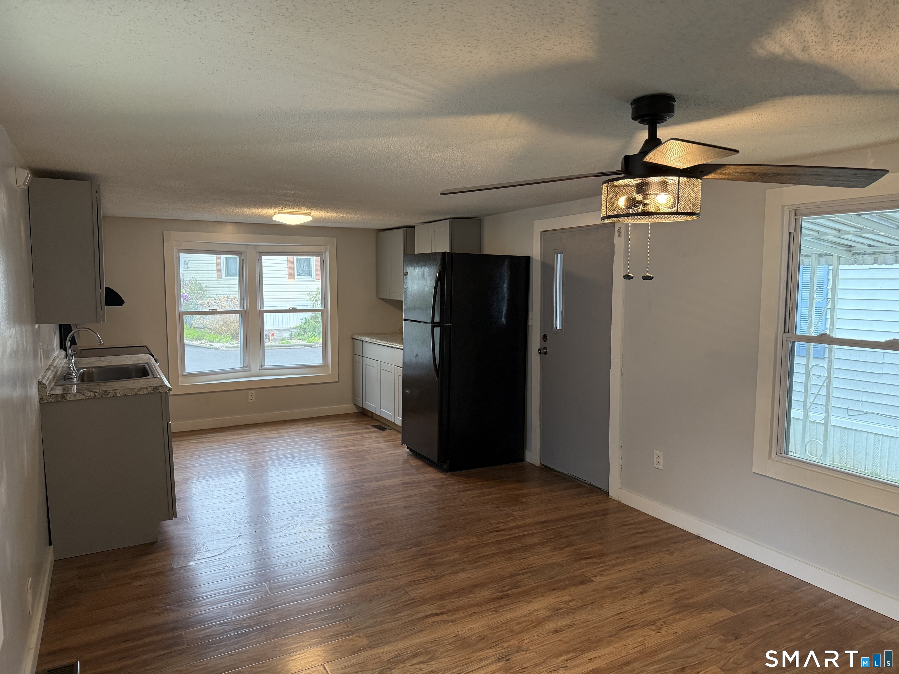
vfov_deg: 56.8
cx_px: 450
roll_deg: -0.3
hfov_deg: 71.6
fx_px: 623
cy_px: 337
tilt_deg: -4.2
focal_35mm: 24
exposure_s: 1/120
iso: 320
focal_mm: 6.76
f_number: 1.78
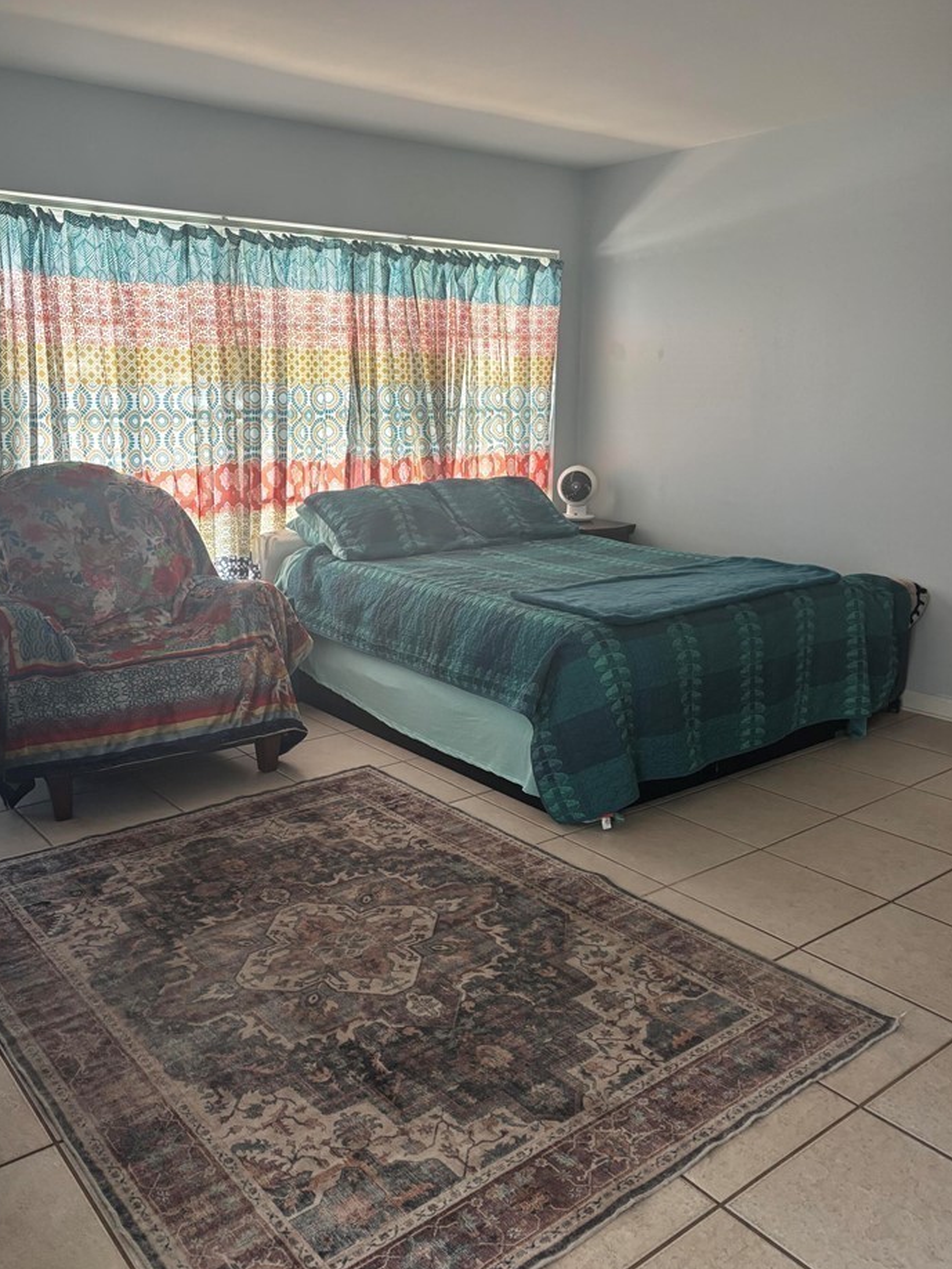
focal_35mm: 29
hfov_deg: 48.2
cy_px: 640
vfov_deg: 61.6
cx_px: 452
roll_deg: -0.8
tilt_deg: -13.9
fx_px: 1063
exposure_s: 1/74
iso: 125
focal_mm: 5.96
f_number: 1.6
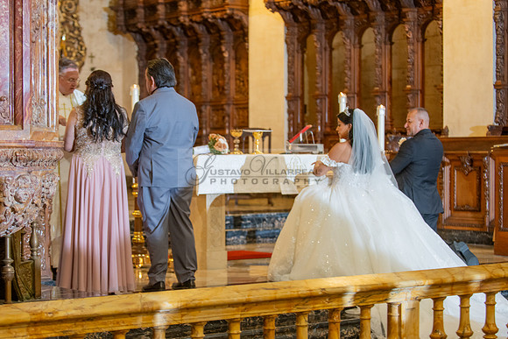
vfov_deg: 15.9
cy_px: 186
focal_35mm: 86
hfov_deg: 23.6
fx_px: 1211
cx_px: 197
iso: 1000
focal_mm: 70
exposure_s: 1/100
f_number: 2.8
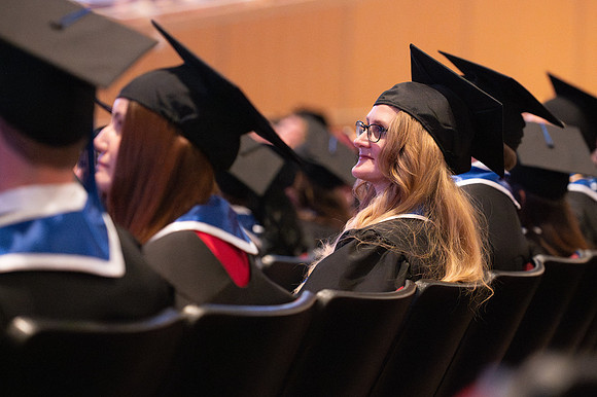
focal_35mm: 140
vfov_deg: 9.8
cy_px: 196
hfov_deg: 14.7
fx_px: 2313
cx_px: 333
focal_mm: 125
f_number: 2.8
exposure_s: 1/80
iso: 8000
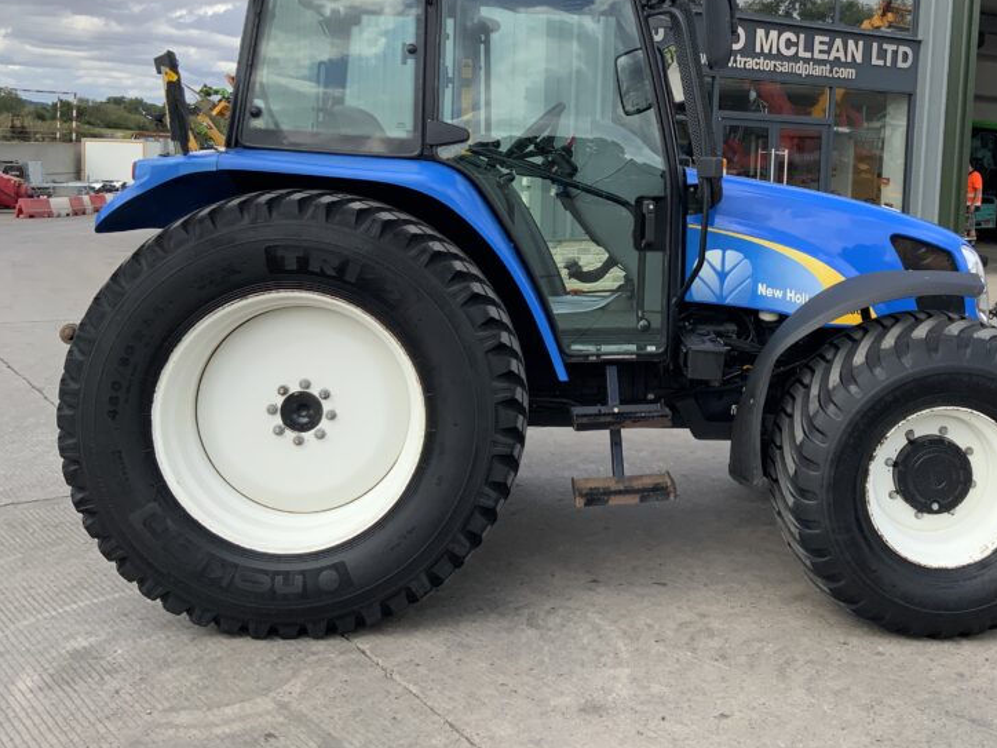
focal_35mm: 41
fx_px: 1181
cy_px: 233
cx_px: 682
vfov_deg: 34.7
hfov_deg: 44.9
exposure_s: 1/816
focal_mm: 3
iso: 16
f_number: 1.8
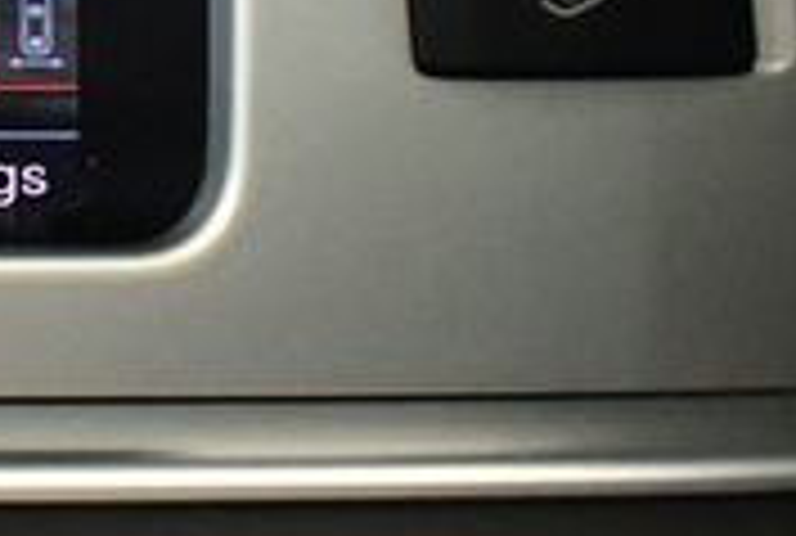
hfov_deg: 14.1
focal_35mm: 130
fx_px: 2882
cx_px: -603
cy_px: -225
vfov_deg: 10.3
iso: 4500
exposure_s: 1/60
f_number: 3.5
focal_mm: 18
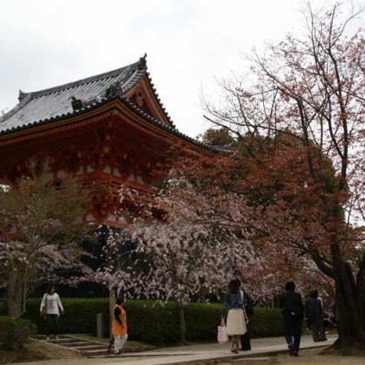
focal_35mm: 54
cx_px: 181
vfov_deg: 31.6
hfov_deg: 31.6
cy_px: 182
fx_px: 644
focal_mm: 28
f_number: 6.3
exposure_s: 1/80
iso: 100
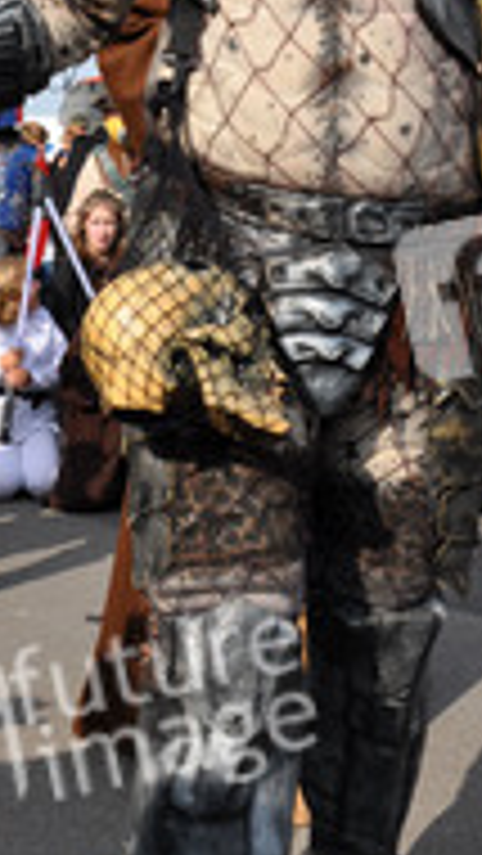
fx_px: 1498
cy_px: 50
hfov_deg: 18.3
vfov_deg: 30.2
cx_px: 216
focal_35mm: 66
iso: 200
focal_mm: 20
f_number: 9
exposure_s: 1/320
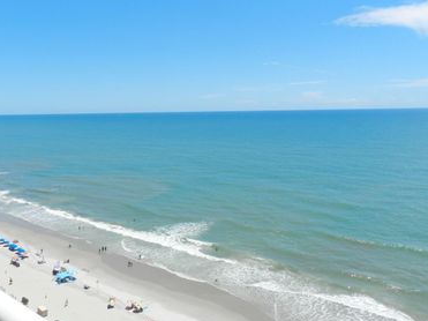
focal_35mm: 31
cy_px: 143
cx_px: 173
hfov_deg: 57.9
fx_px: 383
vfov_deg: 45.3
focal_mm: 4
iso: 160
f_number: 4.5
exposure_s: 1/1000
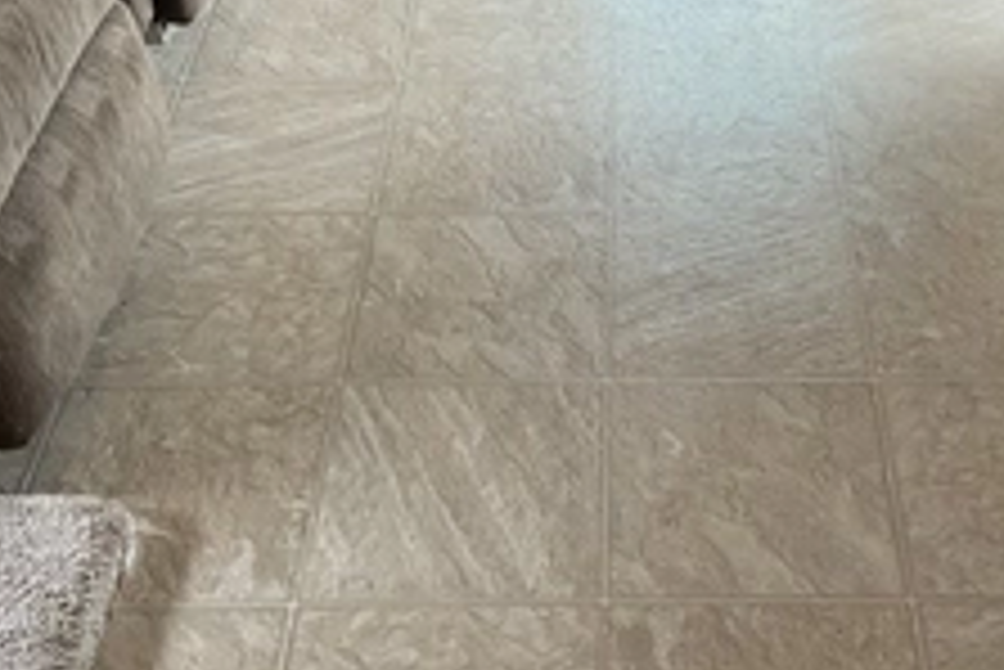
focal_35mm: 54
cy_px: 378
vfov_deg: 25.1
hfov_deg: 36.6
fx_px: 1507
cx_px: 648
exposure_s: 1/82
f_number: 1.8
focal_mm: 3
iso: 64
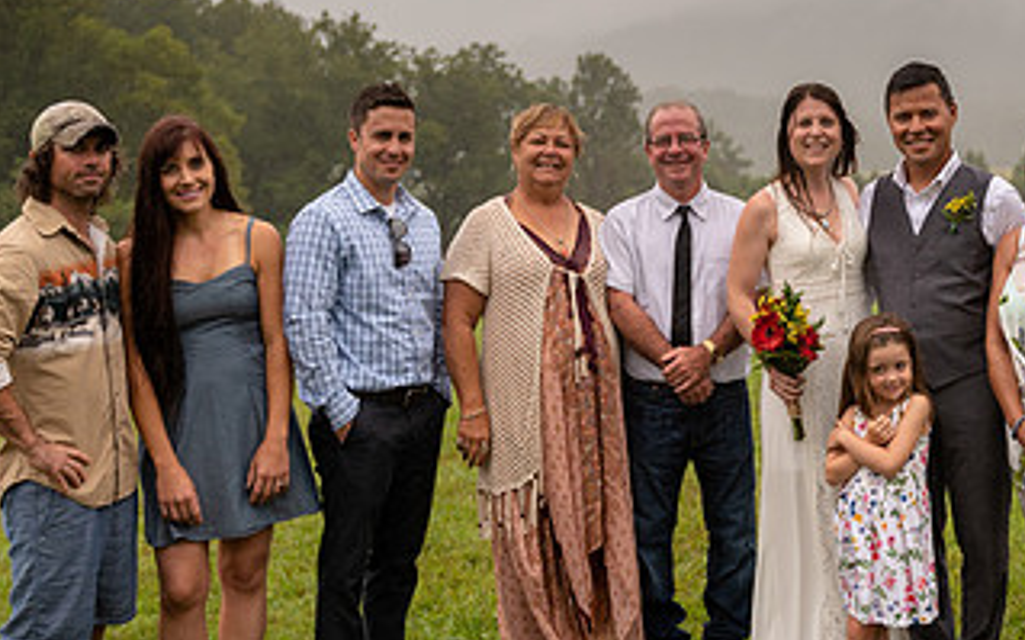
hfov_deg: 30.3
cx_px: 824
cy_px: 247
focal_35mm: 66
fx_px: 1843
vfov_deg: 19.7
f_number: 2.8
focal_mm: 32
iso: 360
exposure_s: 1/4000
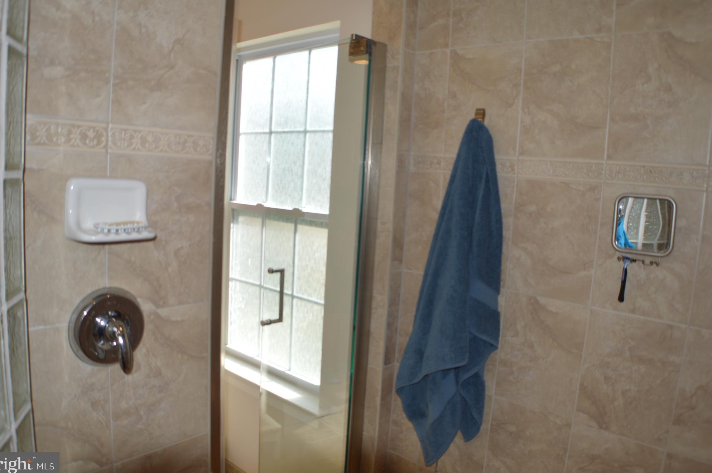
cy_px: 234
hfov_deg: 55.8
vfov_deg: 38.8
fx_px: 672
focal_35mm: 34
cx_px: 347
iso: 110
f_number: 4
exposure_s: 1/125
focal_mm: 22
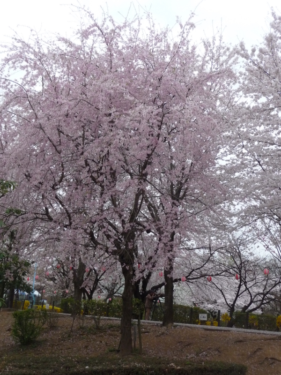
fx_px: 487
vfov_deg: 42.1
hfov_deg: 32.2
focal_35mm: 45
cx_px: 140
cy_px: 188
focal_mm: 7.6
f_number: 4.1
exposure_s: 1/30
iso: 320
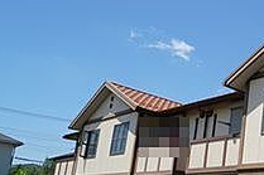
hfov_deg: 32.6
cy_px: 154
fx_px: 337
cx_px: 340
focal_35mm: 46
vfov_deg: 28.2
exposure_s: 1/125
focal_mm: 10
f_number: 11
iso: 100
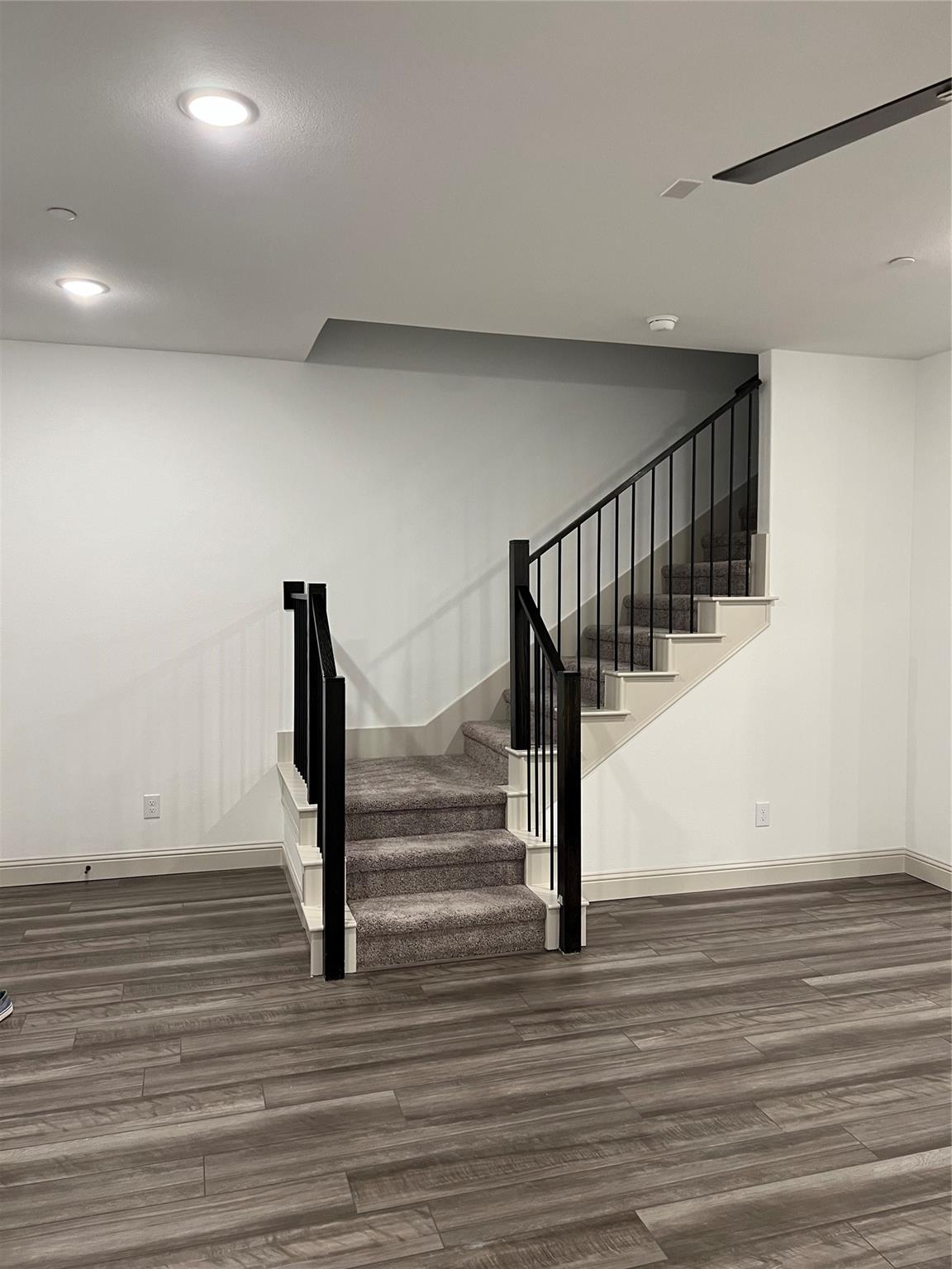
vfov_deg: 67.3
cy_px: 634
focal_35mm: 26
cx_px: 476
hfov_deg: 53.1
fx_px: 953
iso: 125
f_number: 1.5
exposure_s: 1/60
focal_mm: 5.7
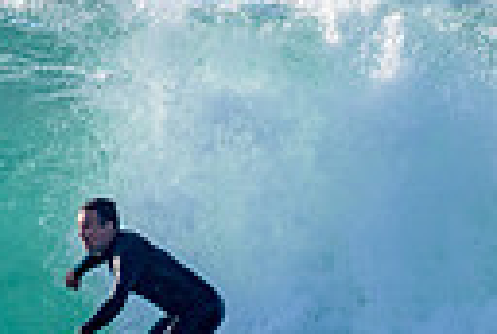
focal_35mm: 2774
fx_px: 38386
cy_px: 326
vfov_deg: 0.5
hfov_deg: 0.7
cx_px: 84
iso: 200
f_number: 5.6
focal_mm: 500
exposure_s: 1/2000
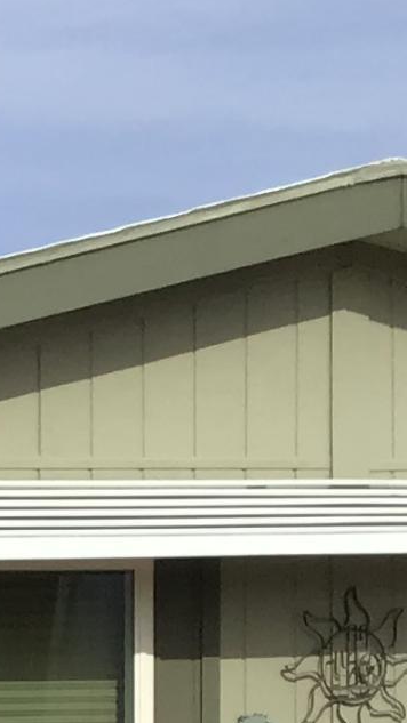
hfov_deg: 7.1
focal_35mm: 160
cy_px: 970
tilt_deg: -5.1
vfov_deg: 12.9
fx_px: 3070
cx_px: -604
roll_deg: +0.9
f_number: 2.4
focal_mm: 3.3
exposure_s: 1/1894
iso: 25
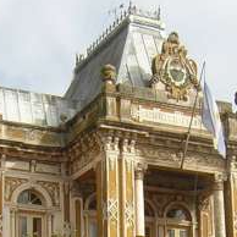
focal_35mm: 105
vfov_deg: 16.0
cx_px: 120
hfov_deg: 16.6
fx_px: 813
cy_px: 269
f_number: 5.2
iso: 100
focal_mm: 4.7
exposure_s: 1/271
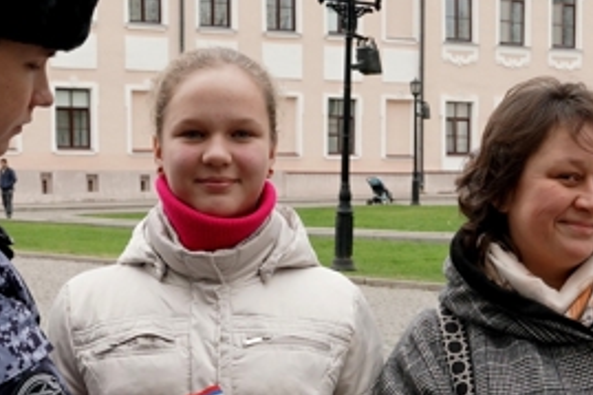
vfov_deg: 14.0
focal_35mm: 96
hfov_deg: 21.2
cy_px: 391
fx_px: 1587
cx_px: 322
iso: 800
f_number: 5.6
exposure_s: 1/320
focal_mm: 23
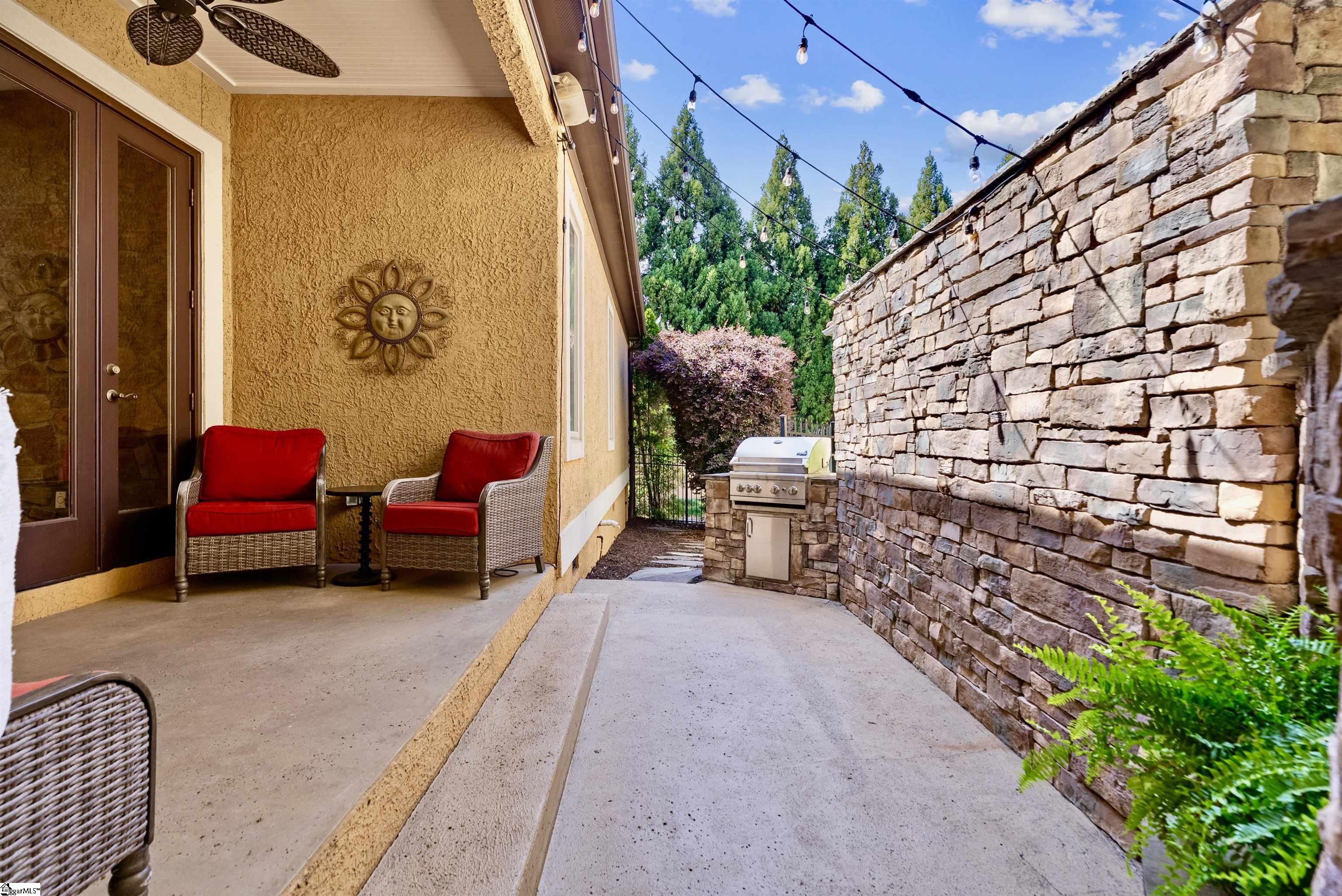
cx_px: 671
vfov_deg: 73.8
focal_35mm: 16
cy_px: 448
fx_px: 597
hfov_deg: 96.7
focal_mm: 16
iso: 200
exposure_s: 1/25
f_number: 8
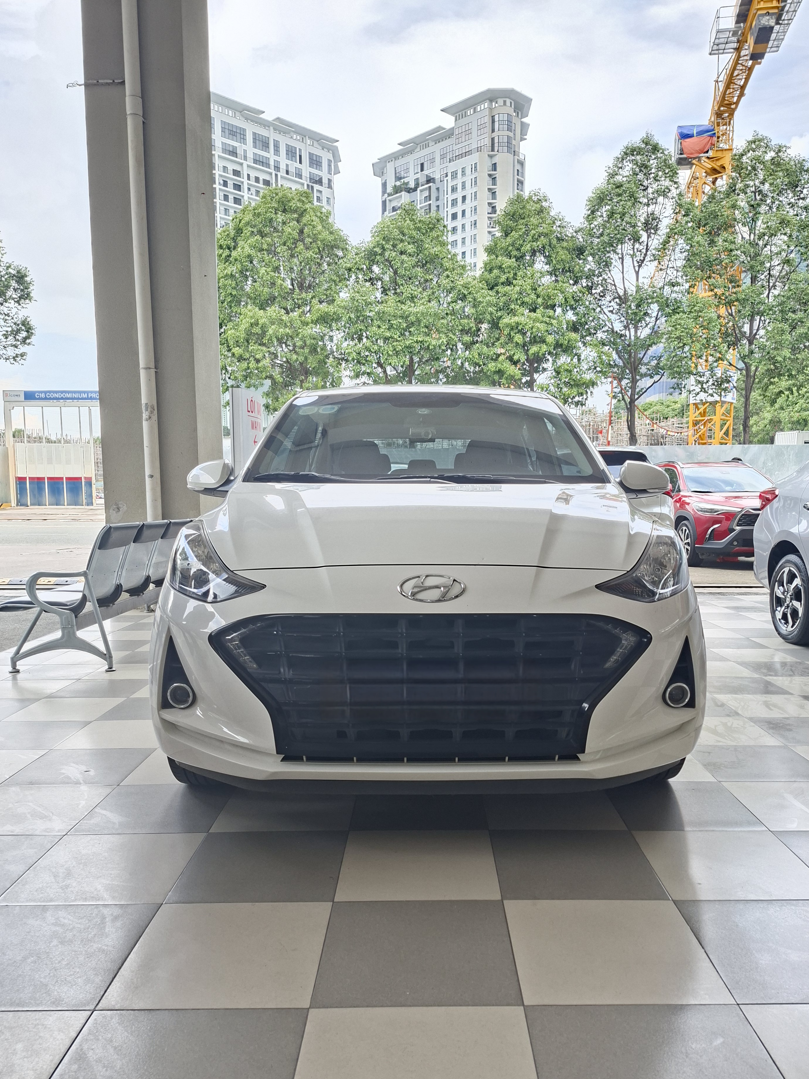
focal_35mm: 25
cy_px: 584
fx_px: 779
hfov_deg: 54.8
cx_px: 433
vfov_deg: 69.3
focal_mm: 5.54
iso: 40
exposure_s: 1/164
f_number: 1.8
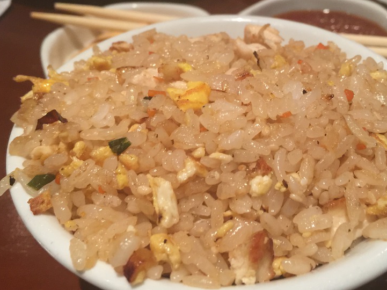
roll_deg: +0.8
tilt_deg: -40.1
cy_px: 125
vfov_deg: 37.6
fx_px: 425
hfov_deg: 48.8
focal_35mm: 38
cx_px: 222
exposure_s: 1/15
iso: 125
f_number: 2.2
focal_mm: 4.15
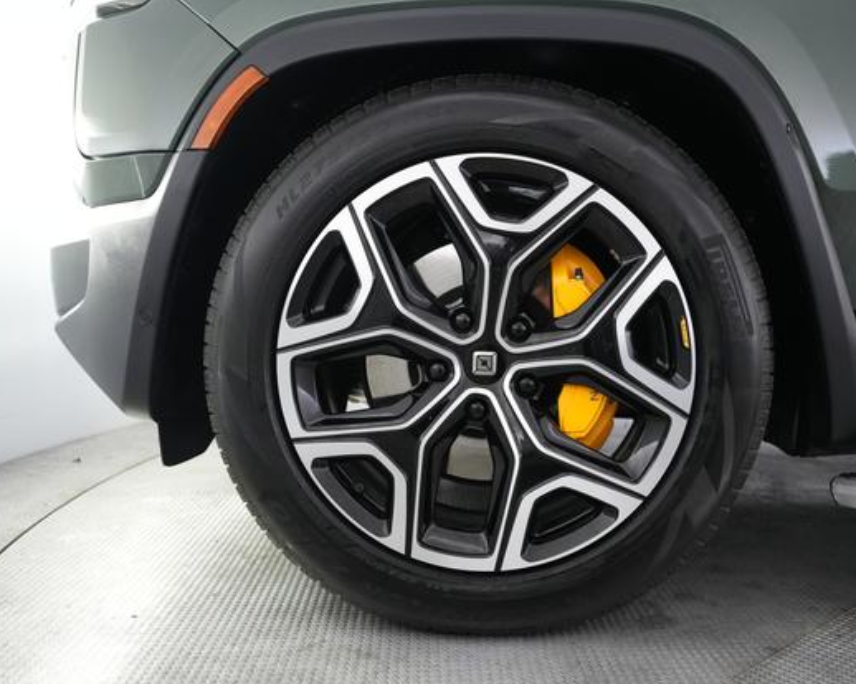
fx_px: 734
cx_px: 483
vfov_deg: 49.9
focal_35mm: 29
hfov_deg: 60.3
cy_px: 350
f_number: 2.8
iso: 5000
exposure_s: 1/160
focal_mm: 25
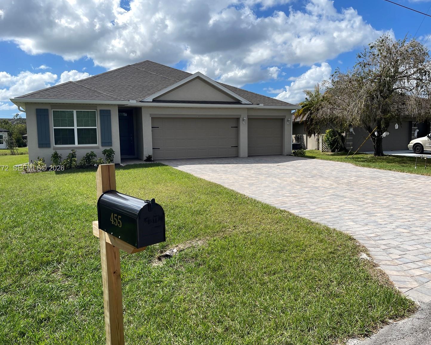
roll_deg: +0.6
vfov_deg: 53.2
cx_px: 210
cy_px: 169
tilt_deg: -4.9
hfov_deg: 64.1
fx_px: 344
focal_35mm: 27
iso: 32
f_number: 1.6
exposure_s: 1/4902
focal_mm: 5.1
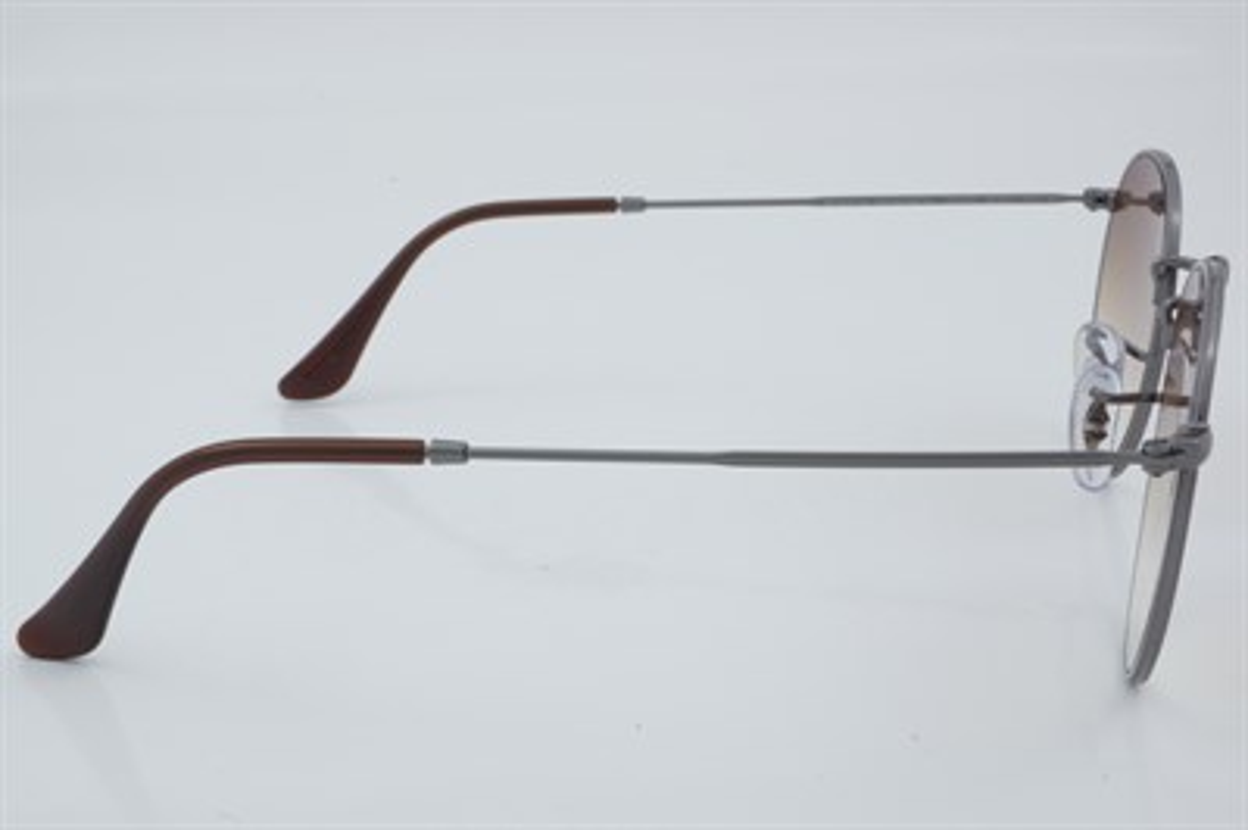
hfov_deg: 33.4
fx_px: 2078
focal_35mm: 60
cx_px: 624
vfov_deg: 22.6
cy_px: 415
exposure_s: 1/4
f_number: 29
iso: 100
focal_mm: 40
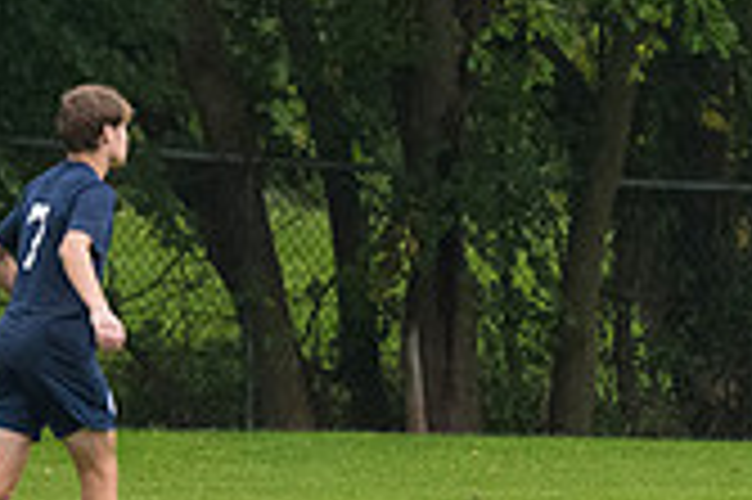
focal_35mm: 1043
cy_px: 270
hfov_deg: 2.0
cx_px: 1207
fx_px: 21765
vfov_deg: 1.3
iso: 2500
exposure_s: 1/2000
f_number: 4.5
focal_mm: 200
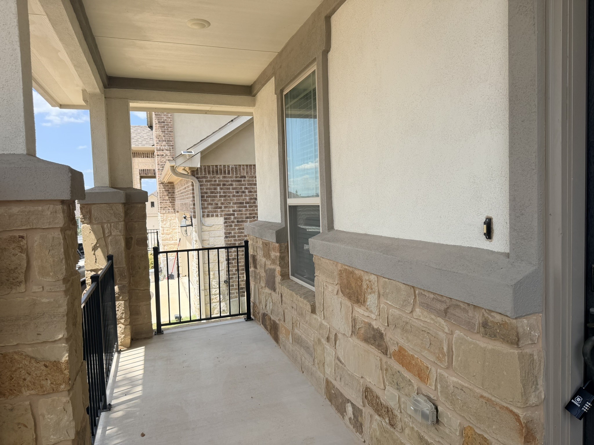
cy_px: 222
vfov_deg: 56.8
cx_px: 297
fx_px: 412
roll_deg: +1.4
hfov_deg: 71.6
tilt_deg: -3.3
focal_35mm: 24
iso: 100
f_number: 1.78
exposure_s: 1/2299
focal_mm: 6.76
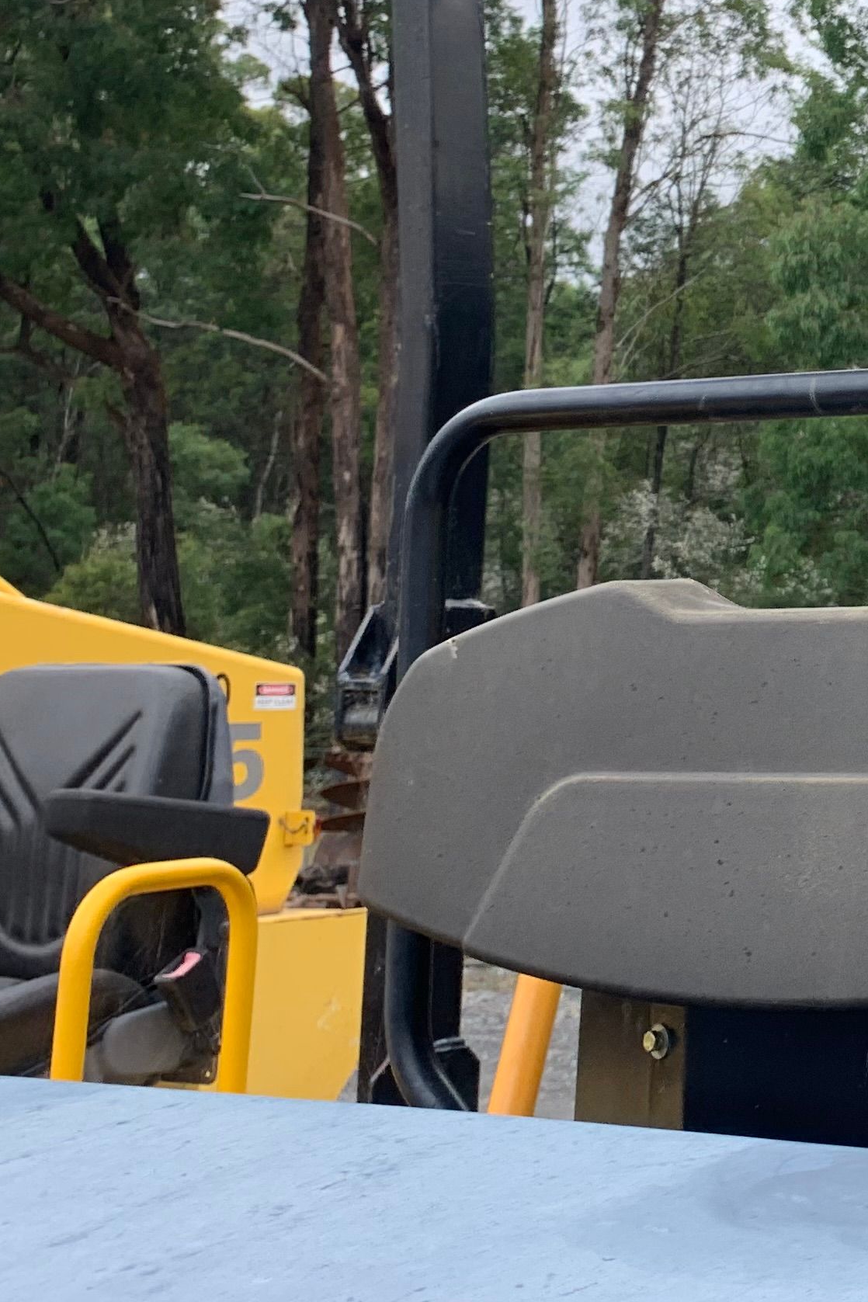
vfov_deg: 30.5
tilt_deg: +8.9
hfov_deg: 18.3
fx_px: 2351
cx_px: 1342
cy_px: 345
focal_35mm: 65
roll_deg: +2.3
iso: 25
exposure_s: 1/701
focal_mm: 4.25
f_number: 1.8
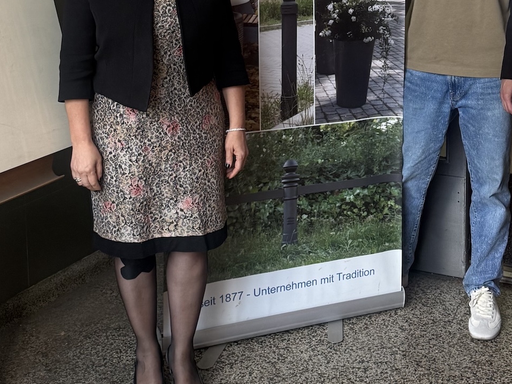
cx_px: 342
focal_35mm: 50
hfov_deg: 37.8
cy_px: 121
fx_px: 740
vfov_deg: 28.9
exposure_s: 1/121
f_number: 1.78
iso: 200
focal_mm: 6.76
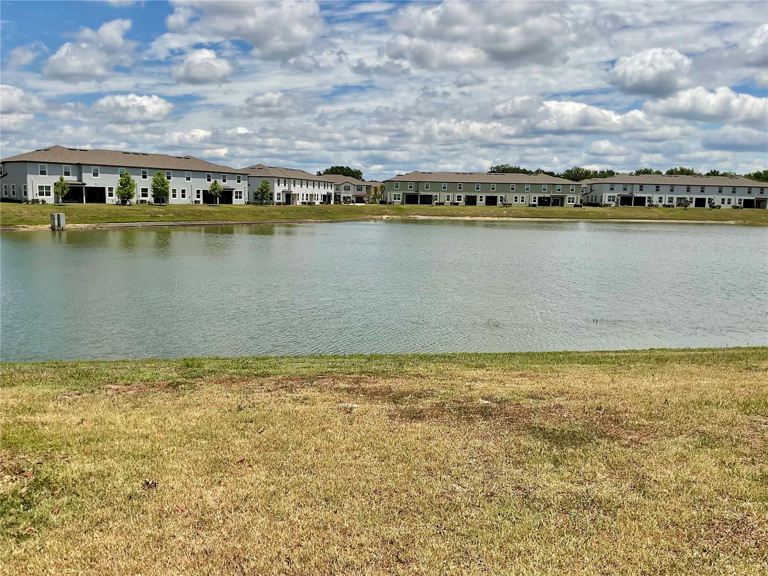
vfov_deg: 48.2
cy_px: 288
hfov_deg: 61.7
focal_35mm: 29
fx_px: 643
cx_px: 384
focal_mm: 3
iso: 16
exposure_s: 1/4065
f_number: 1.8
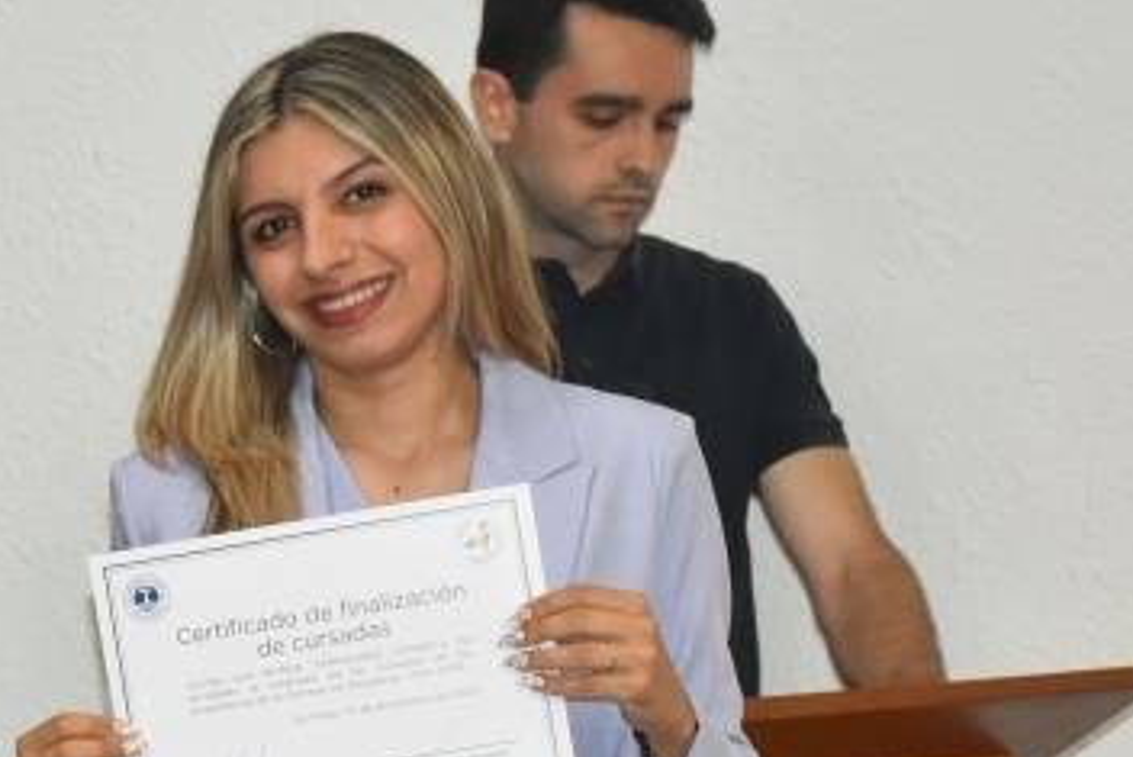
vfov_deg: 7.0
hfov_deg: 10.3
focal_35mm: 196
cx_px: -283
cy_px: 607
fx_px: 6185
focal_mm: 45
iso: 1600
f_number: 5.6
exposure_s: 1/100
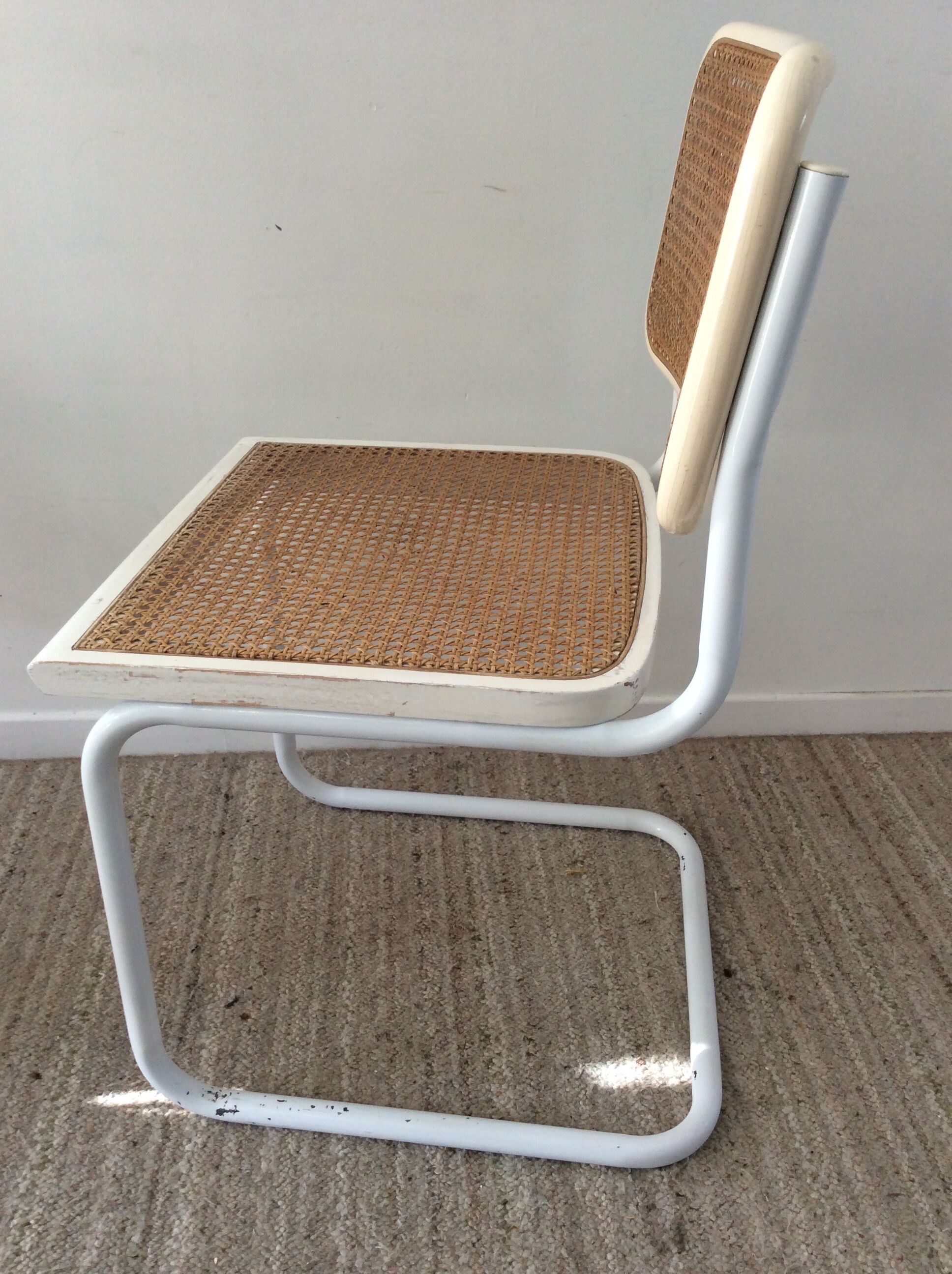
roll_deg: -0.4
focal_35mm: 32
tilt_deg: -28.9
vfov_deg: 56.9
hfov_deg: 44.1
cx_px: 476
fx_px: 1177
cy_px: 637
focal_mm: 3.3
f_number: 2.4
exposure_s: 1/25
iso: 50
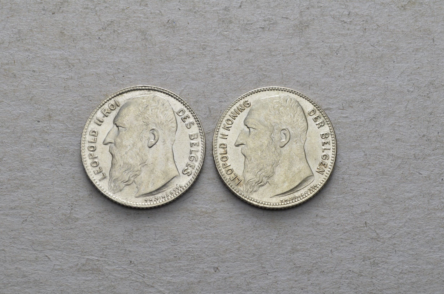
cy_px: 147
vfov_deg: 16.5
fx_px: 1015
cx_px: 222
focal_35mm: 82
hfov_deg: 24.7
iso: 400
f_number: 14
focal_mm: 55
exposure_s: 1/250
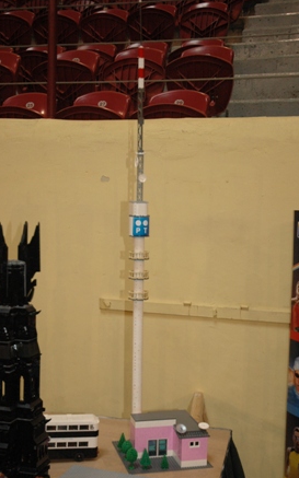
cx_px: 150
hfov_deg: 26.6
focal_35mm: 49
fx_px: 633
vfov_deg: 41.4
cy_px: 240
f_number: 4
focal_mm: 31
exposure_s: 1/125
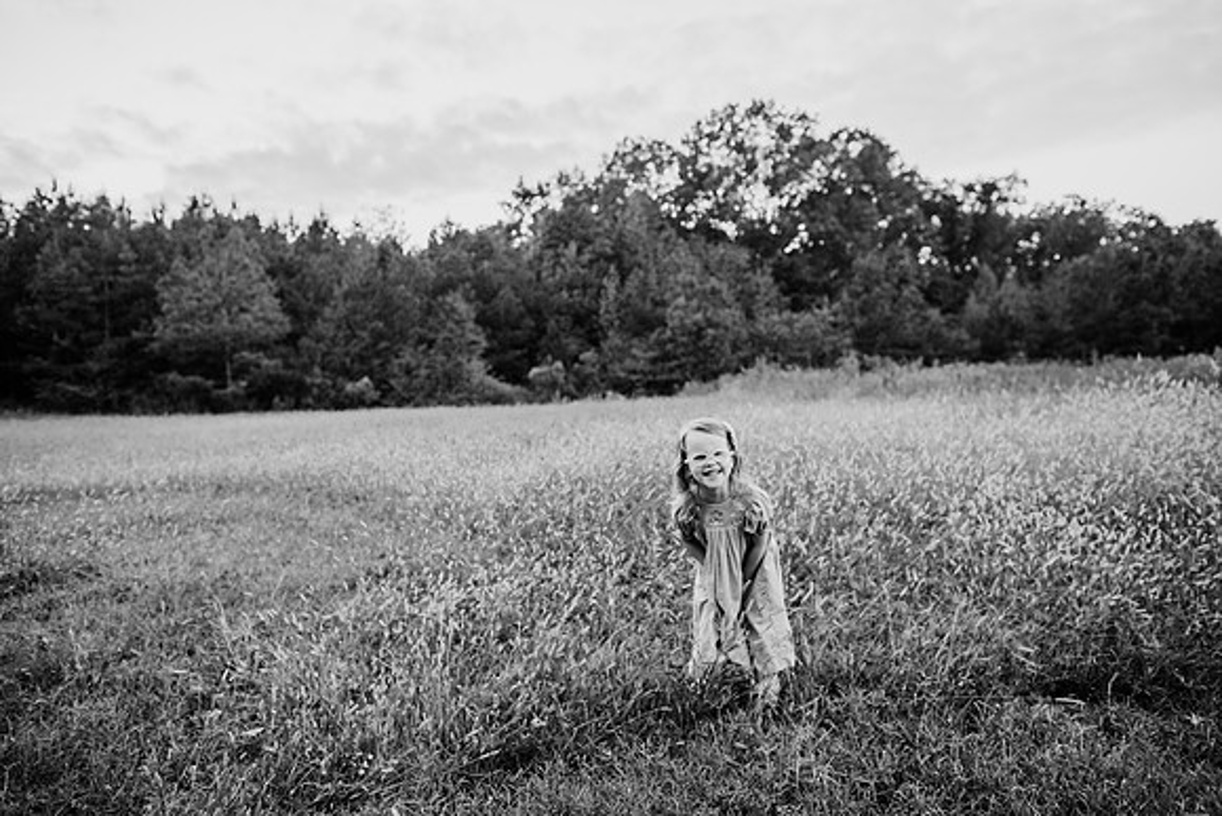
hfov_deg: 73.7
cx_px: 611
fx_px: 815
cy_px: 408
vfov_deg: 53.2
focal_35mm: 24
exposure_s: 1/500
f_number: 2.8
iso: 500
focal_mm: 24
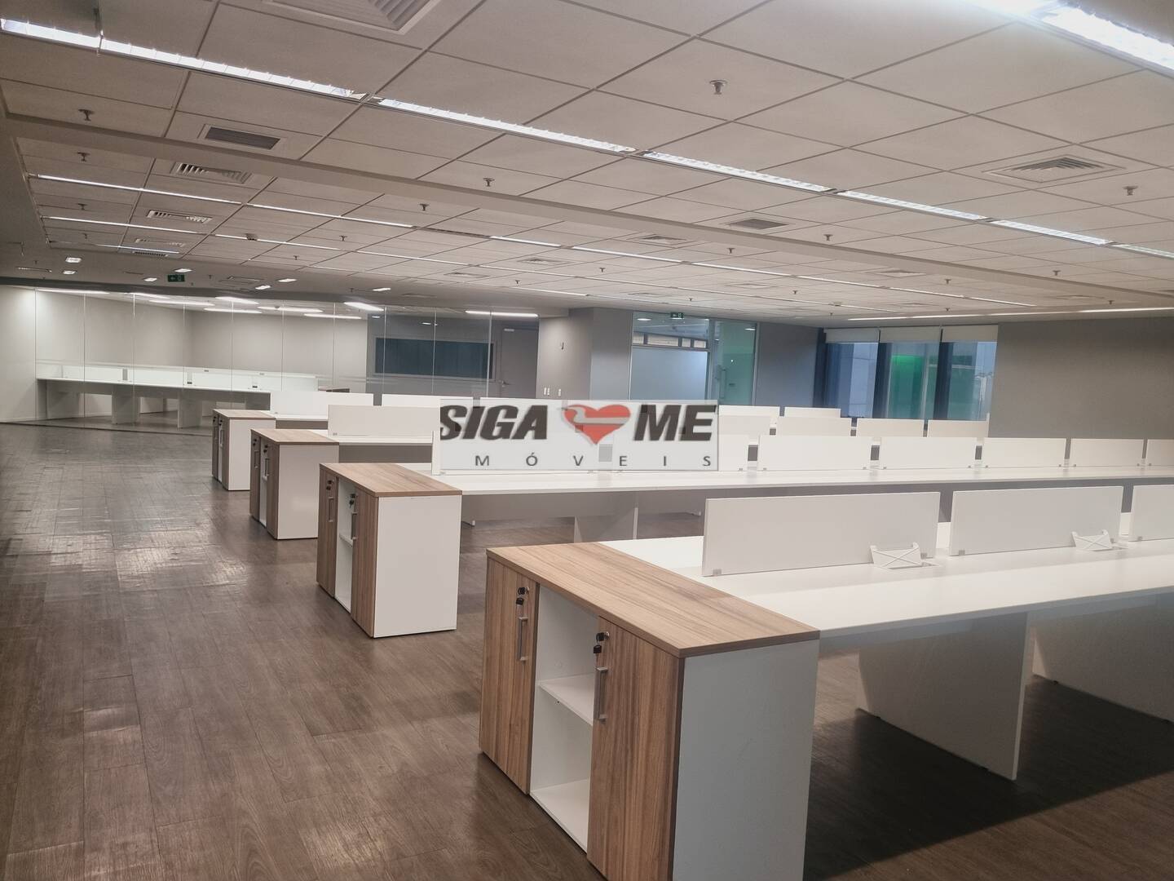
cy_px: 440
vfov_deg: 53.1
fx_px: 882
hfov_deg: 67.3
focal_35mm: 26
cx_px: 587
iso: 250
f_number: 1.8
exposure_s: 1/120
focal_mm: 5.4
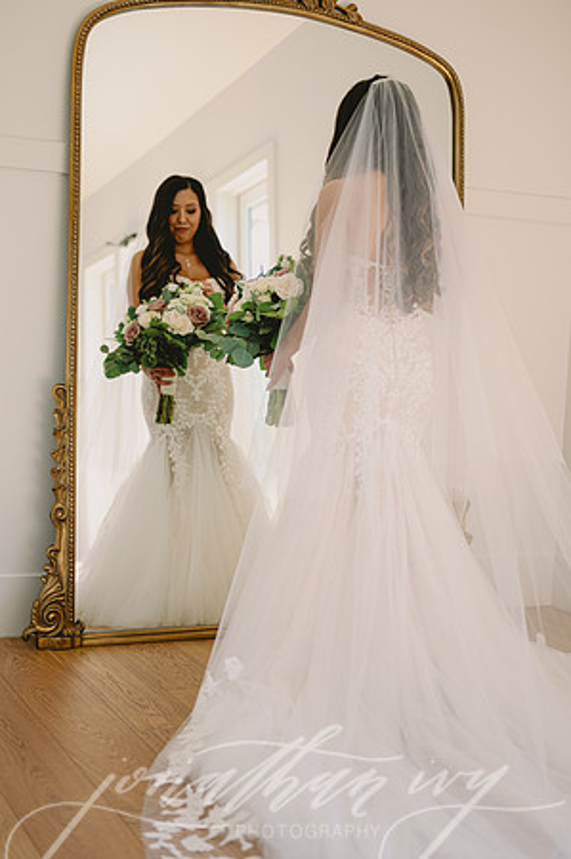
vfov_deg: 39.6
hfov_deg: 26.9
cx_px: 286
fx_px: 1192
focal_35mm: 50
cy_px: 430
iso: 320
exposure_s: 1/500
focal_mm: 50
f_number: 2
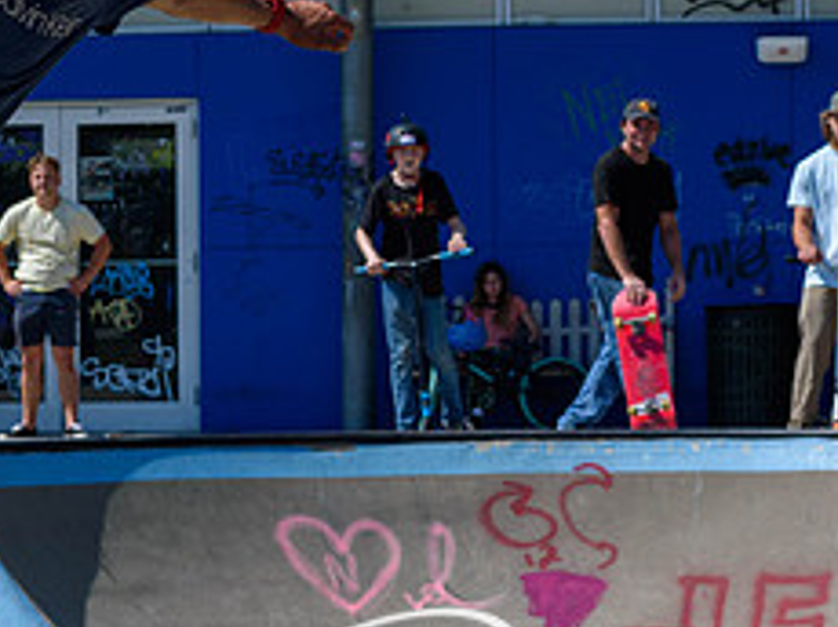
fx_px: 6167
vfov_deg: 5.8
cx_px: 15
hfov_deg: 7.7
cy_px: 468
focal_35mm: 255
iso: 200
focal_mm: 70
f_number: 8
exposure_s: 1/1000
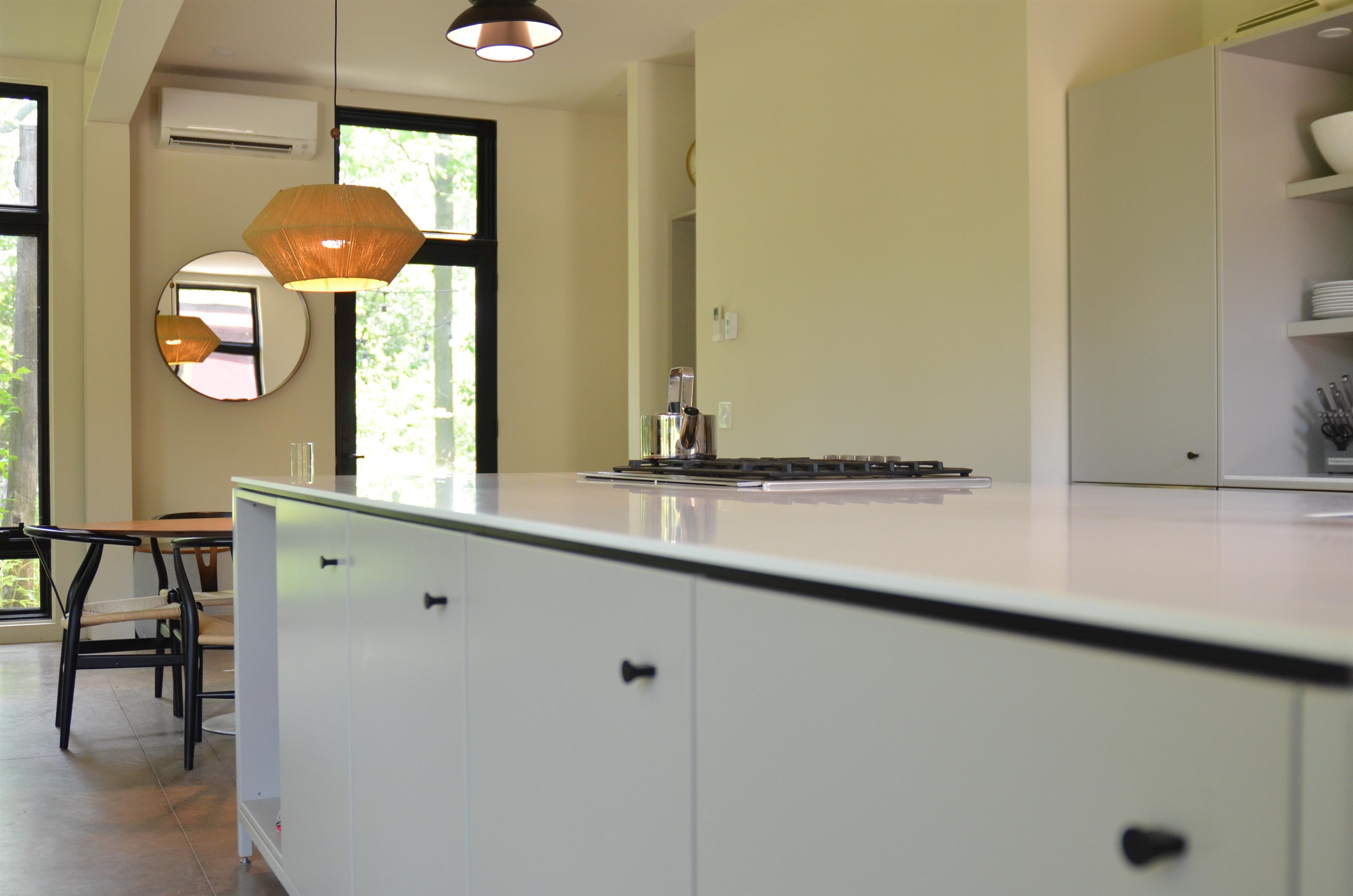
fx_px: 1350
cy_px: 448
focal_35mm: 36
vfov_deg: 36.7
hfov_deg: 53.2
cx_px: 676
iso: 800
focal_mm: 24
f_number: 2.8
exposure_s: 1/200
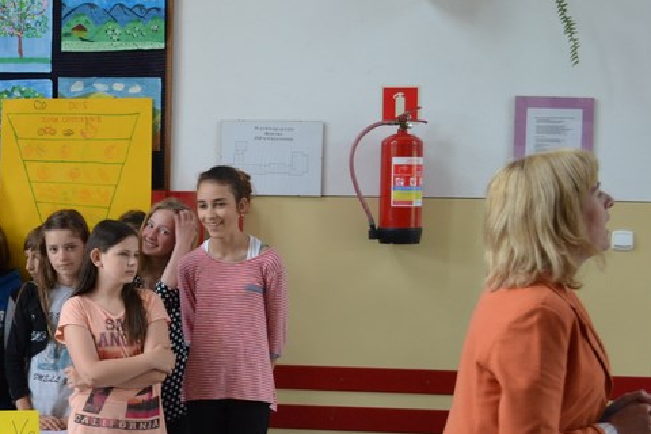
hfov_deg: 25.7
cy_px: 277
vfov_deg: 18.9
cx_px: -91
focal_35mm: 72
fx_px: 1302
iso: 560
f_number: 3.8
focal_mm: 20
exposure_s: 1/60
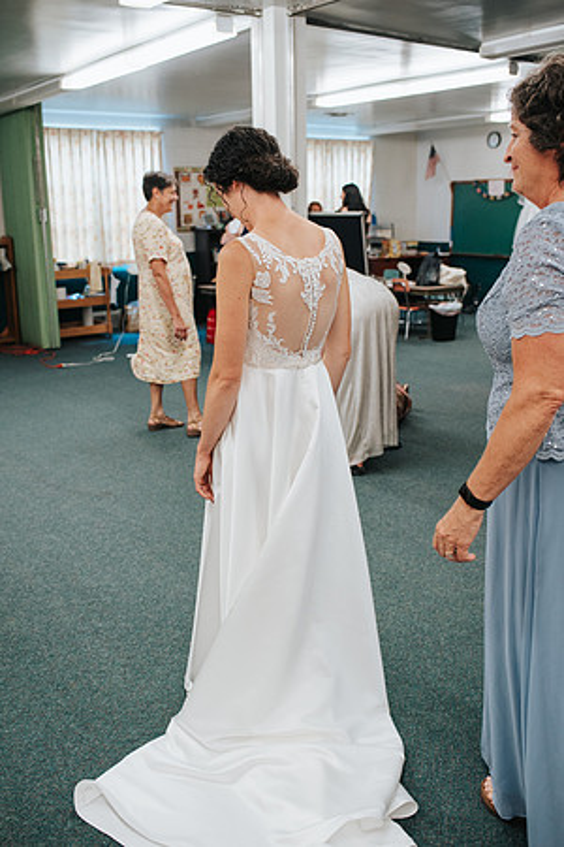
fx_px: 822
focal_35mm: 35
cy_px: 424
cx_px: 282
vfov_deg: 54.4
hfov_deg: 37.9
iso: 1000
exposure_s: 1/125
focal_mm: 35
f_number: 3.2
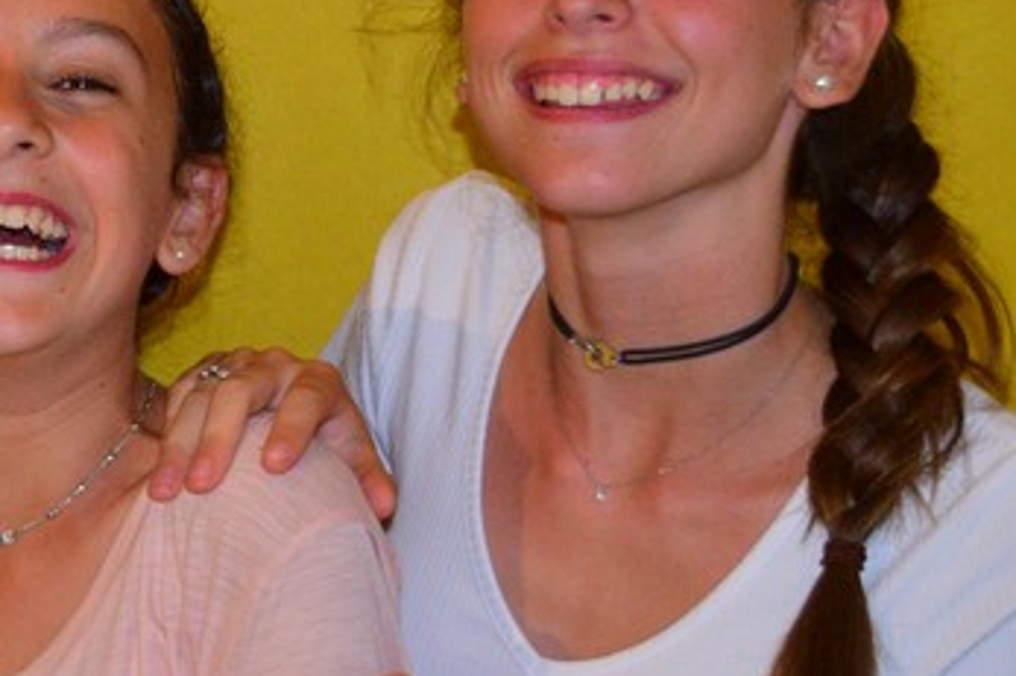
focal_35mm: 128
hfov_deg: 15.6
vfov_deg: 10.7
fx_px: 3624
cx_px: -23
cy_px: 279
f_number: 4.2
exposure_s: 1/200
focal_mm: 29
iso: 1800
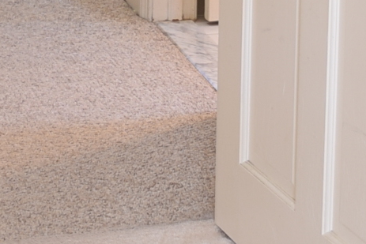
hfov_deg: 10.6
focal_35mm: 194
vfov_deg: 6.7
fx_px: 1973
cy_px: -370
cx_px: 142
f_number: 3.8
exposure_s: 1/5
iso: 100
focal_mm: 20
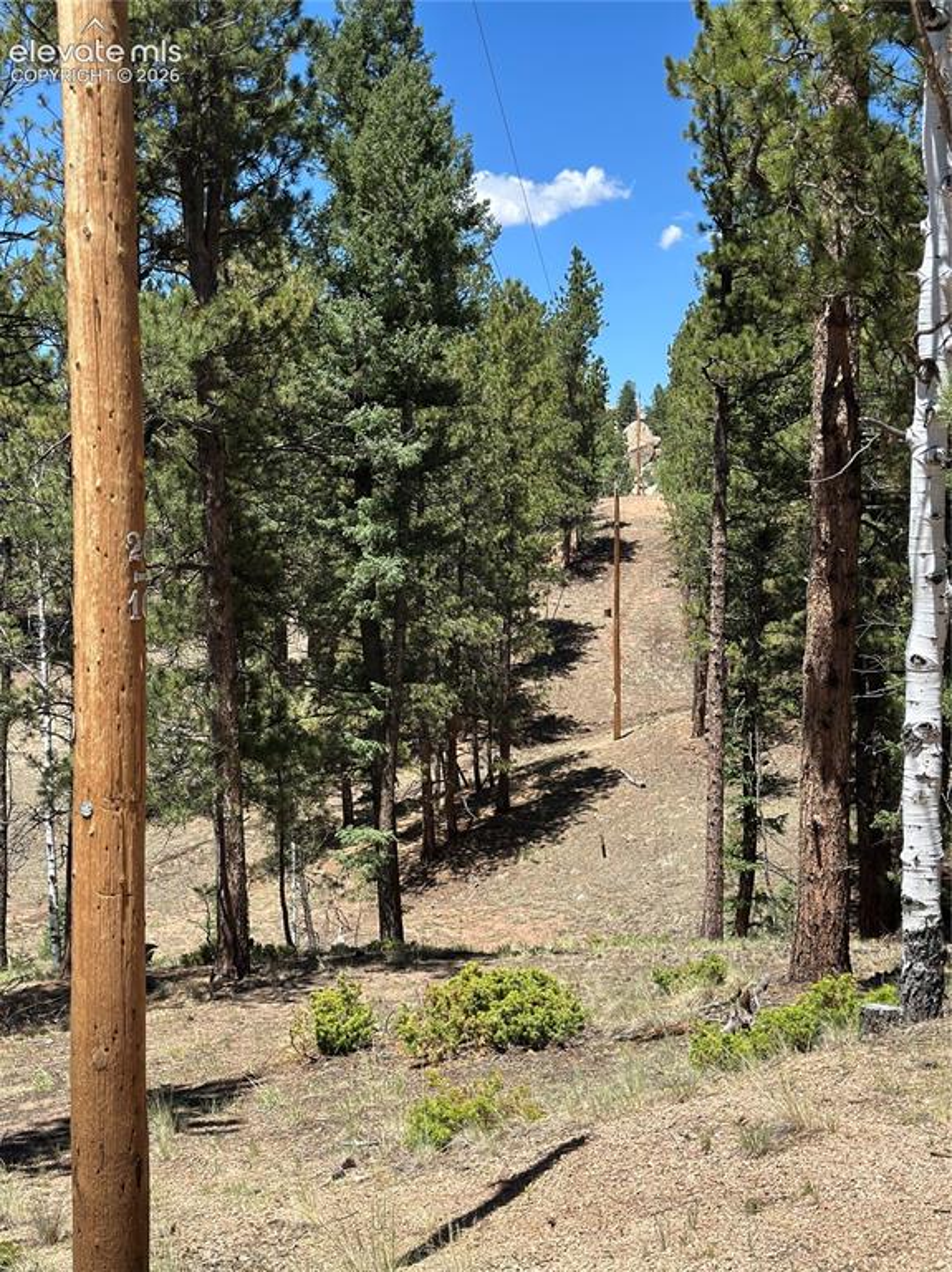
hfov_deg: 30.2
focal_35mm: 48
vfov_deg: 39.7
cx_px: 476
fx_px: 1762
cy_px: 636
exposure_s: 1/3058
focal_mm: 6.86
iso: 100
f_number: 1.78
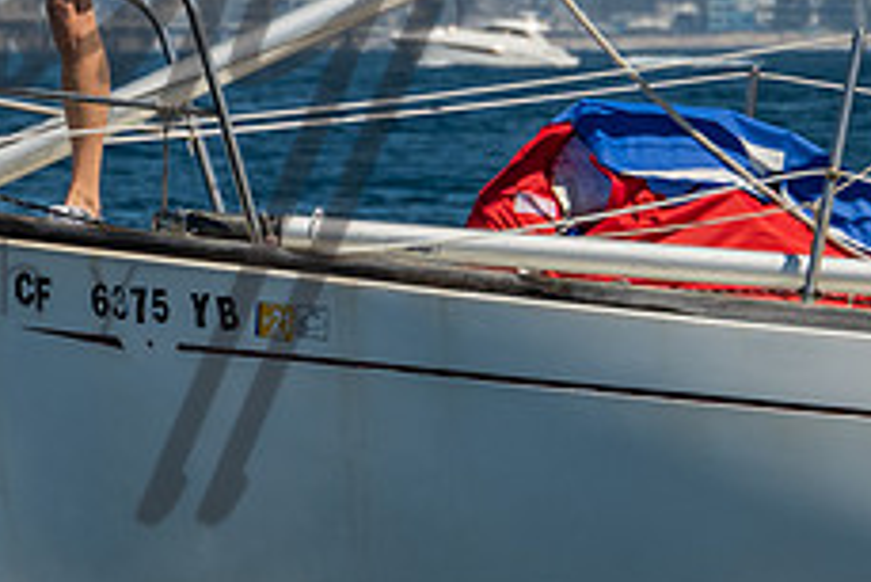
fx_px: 15566
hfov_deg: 3.2
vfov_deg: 2.1
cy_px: -372
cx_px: 408
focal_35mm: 643
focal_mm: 120
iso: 160
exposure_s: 1/640
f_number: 6.3
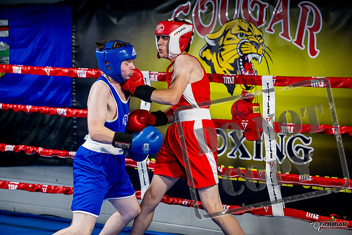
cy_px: 118
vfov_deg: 15.5
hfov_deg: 23.1
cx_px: 176
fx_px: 861
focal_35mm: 88
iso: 4000
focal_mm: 88
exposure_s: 1/1000
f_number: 2
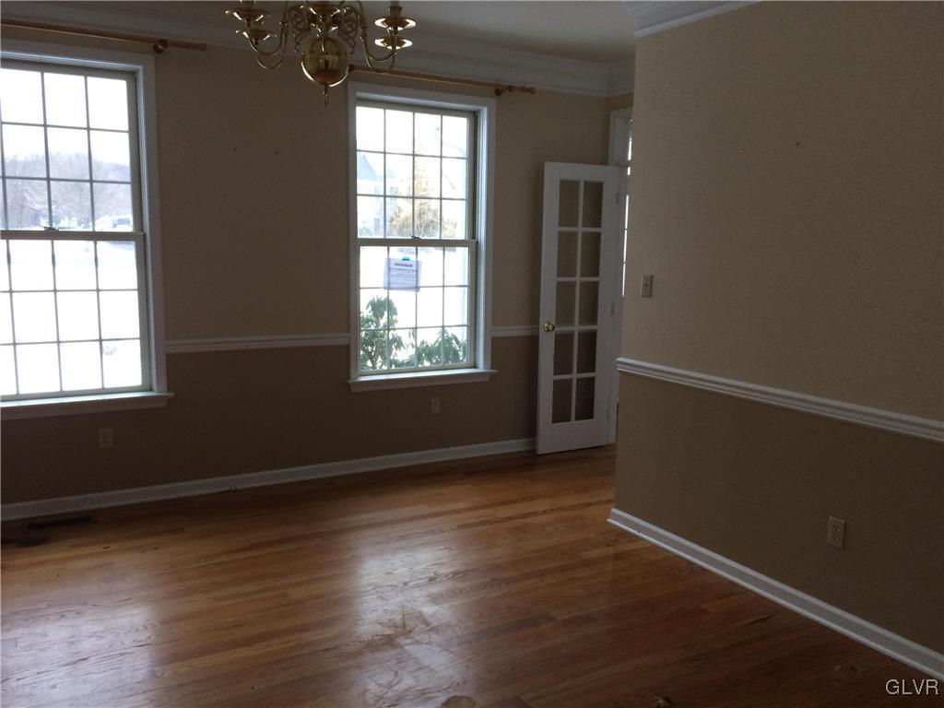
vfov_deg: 48.2
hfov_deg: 61.7
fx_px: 791
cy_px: 354
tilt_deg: -9.8
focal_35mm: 29
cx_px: 472
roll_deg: -0.3
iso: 50
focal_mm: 4.15
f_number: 2.2
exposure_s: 1/30
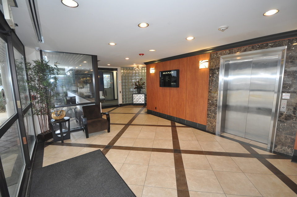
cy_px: 98
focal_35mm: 15
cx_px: 148
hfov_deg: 100.5
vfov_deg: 77.1
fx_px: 124
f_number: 4
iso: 500
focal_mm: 10
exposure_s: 1/60
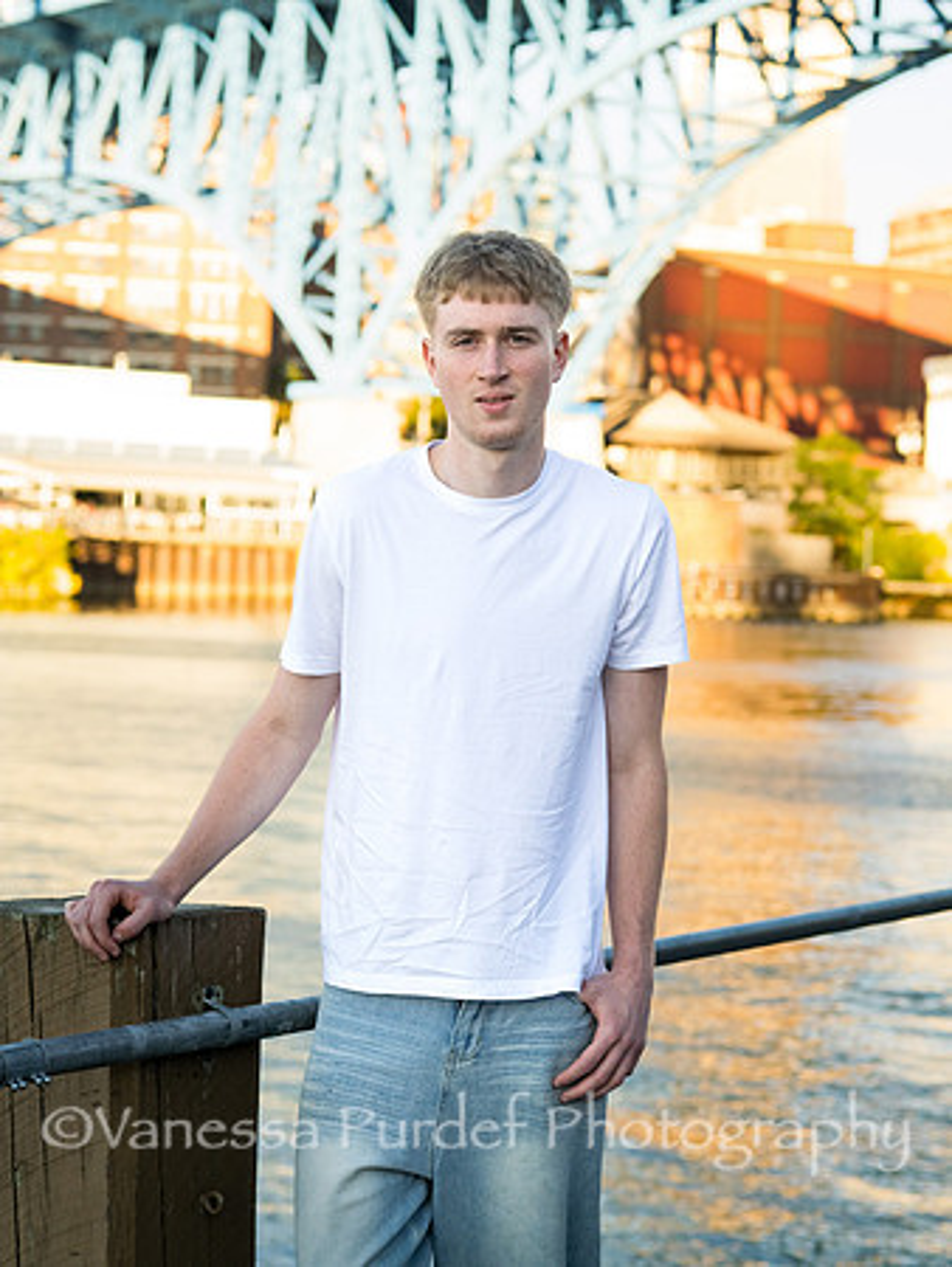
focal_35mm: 86
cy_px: 634
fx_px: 3151
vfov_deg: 22.7
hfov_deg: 17.2
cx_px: 476
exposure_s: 1/2500
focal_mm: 43
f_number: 2.8
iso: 800
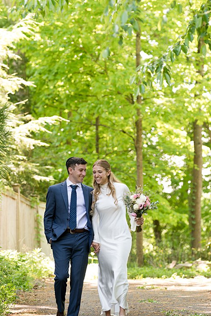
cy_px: 127
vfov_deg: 11.1
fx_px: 1626
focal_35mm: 185
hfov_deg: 7.4
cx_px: 126
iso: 200
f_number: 4
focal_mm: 125
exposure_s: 1/100
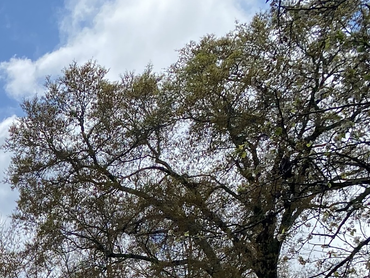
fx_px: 909
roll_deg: -1.0
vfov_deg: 15.9
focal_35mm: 85
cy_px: 424
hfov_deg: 20.4
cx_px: -154
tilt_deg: +2.0
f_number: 1.8
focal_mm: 4.25
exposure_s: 1/4444
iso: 32
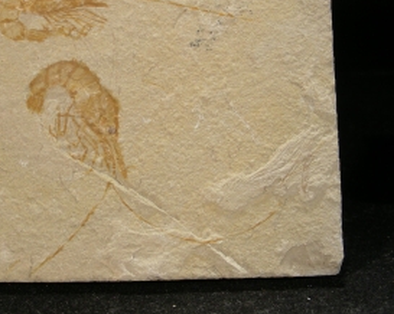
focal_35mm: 85
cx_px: 146
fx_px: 990
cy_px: 107
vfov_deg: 18.0
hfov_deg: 22.4
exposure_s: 1/50.5
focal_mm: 9.7
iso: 50
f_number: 3.5
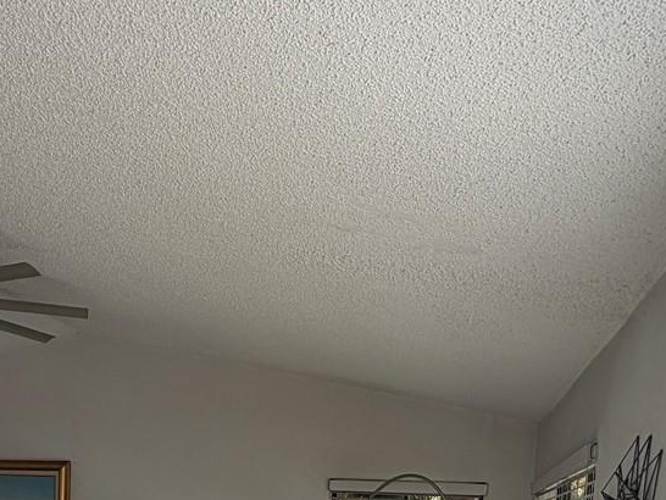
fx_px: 789
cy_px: 594
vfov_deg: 30.2
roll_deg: -3.1
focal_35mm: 41
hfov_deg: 44.3
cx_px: 171
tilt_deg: -4.0
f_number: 2.2
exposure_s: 1/152
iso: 40
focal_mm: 2.22
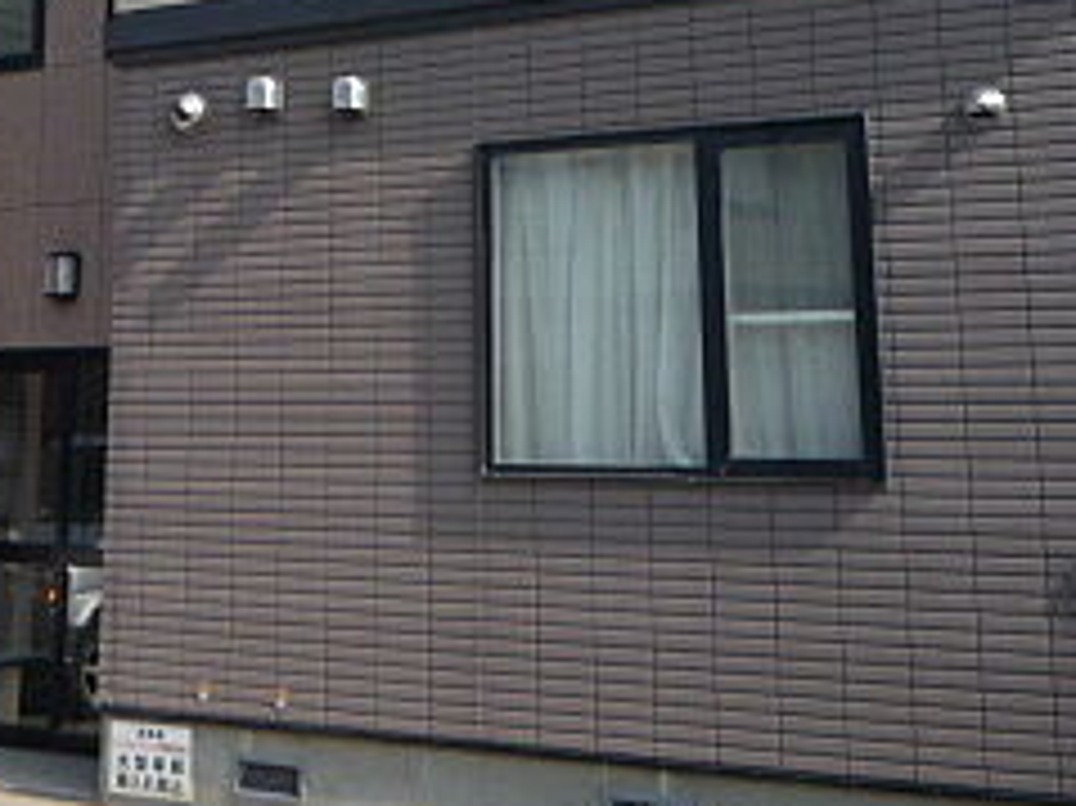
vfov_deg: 20.6
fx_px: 2082
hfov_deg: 28.4
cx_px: 221
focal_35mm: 67
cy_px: -135
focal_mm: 4.4
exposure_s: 1/500
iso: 100
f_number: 3.5
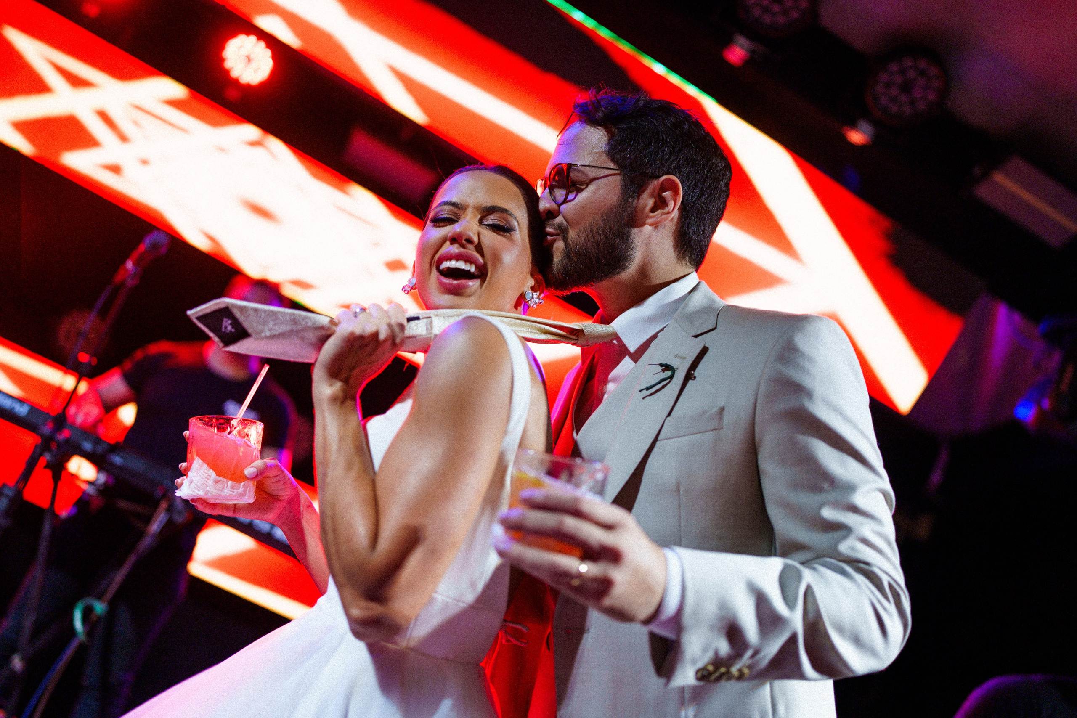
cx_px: 538
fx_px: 1047
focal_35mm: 35
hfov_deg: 54.4
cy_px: 359
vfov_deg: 37.9
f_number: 1.4
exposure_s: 1/400
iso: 250
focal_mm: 35
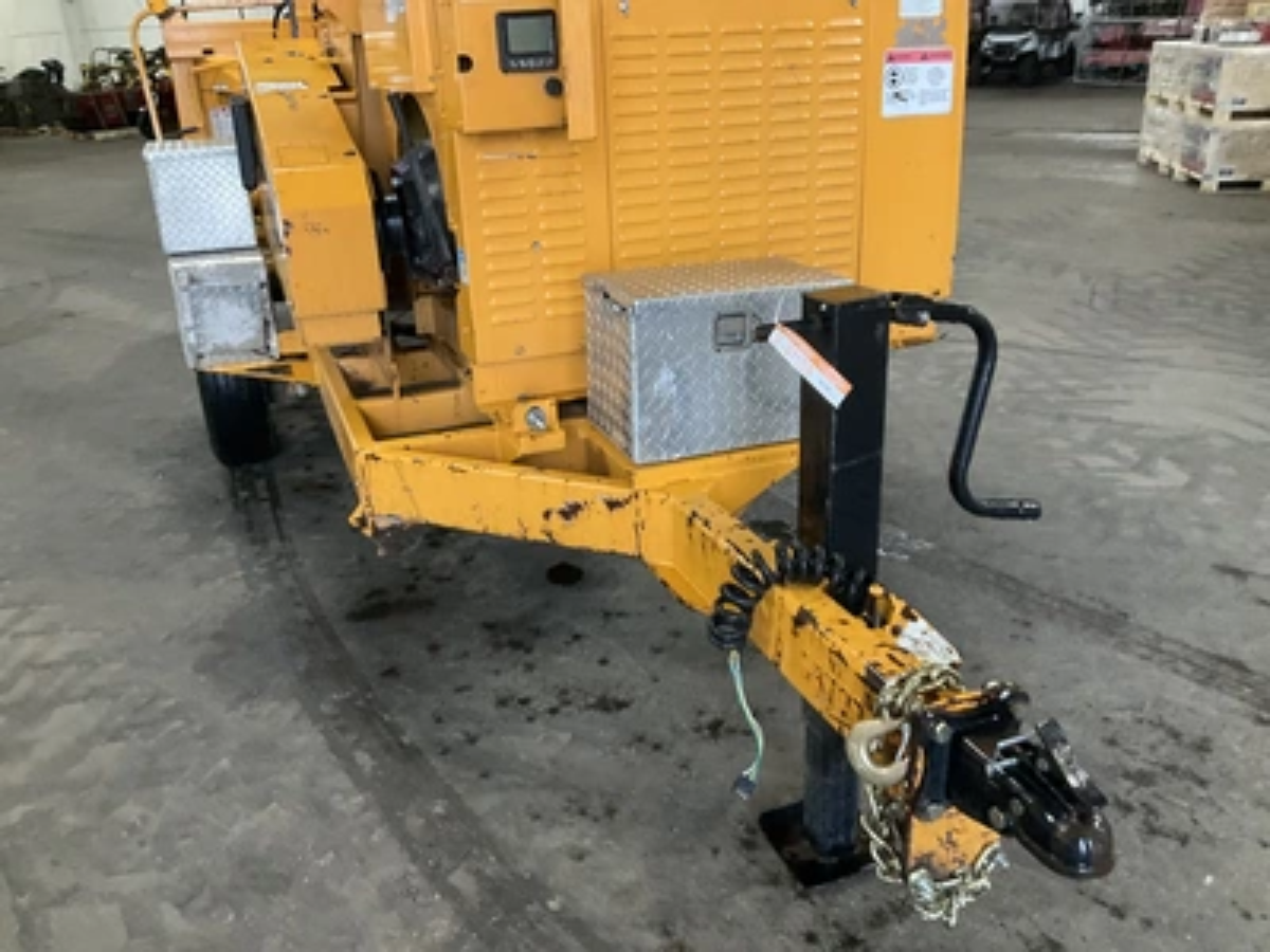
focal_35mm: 29
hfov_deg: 61.7
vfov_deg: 48.2
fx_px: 1064
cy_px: 476
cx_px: 635
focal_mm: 3
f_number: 1.8
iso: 250
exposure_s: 1/60
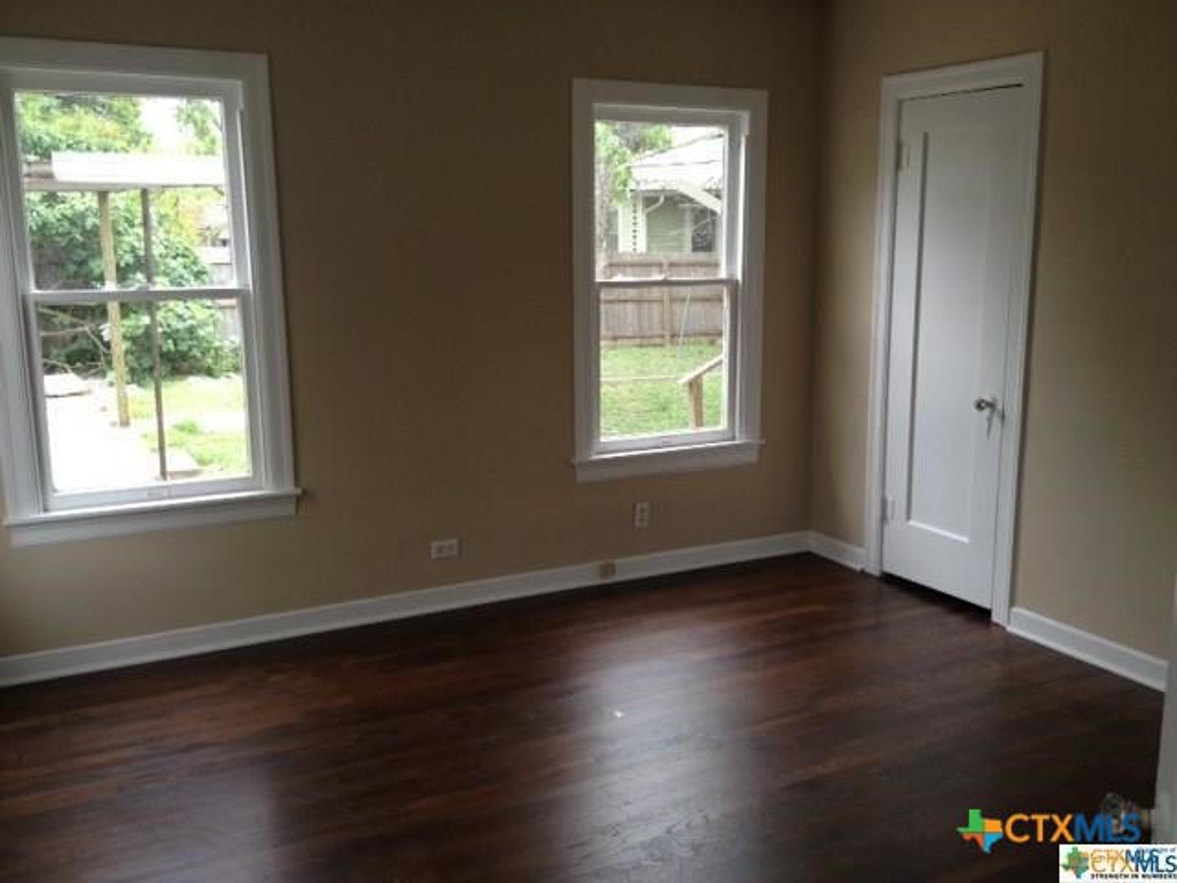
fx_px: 1190
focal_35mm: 35
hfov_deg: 52.6
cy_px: 442
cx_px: 588
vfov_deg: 40.7
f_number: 2.4
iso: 64
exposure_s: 1/120
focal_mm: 4.28
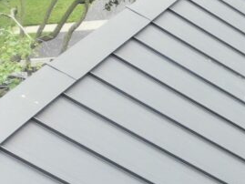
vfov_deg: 12.4
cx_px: 505
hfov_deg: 14.0
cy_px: 237
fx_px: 821
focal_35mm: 116
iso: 100
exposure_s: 1/70.2
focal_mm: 4.5
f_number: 2.8
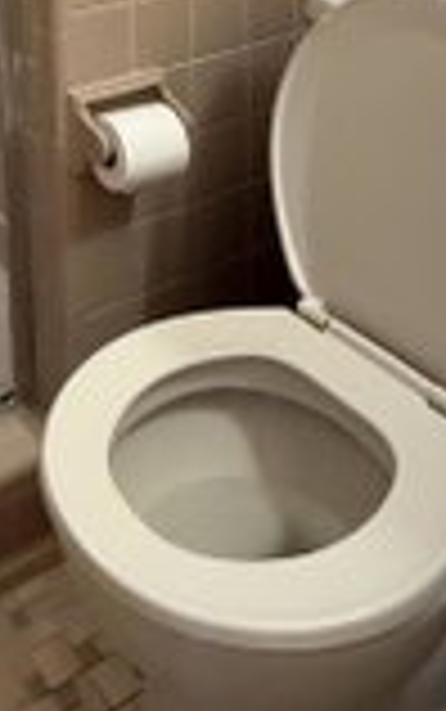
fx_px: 874
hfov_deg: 26.2
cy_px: -171
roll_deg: +1.5
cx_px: -59
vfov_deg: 34.2
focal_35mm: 45
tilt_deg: -5.2
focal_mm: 2.22
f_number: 2.2
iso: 640
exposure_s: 1/60
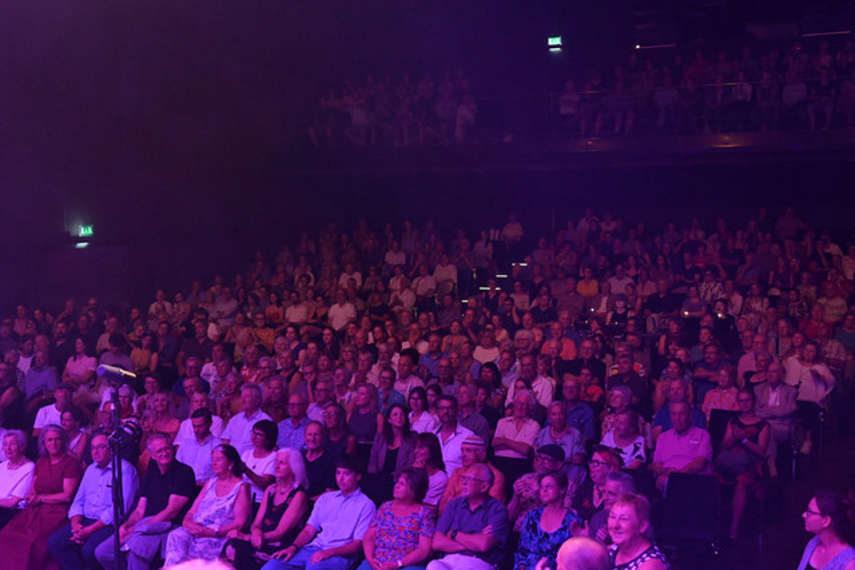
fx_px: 1140
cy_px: 285
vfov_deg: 28.1
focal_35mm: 48
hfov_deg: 41.1
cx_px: 428
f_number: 4.8
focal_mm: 32
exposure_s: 1/50
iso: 5600
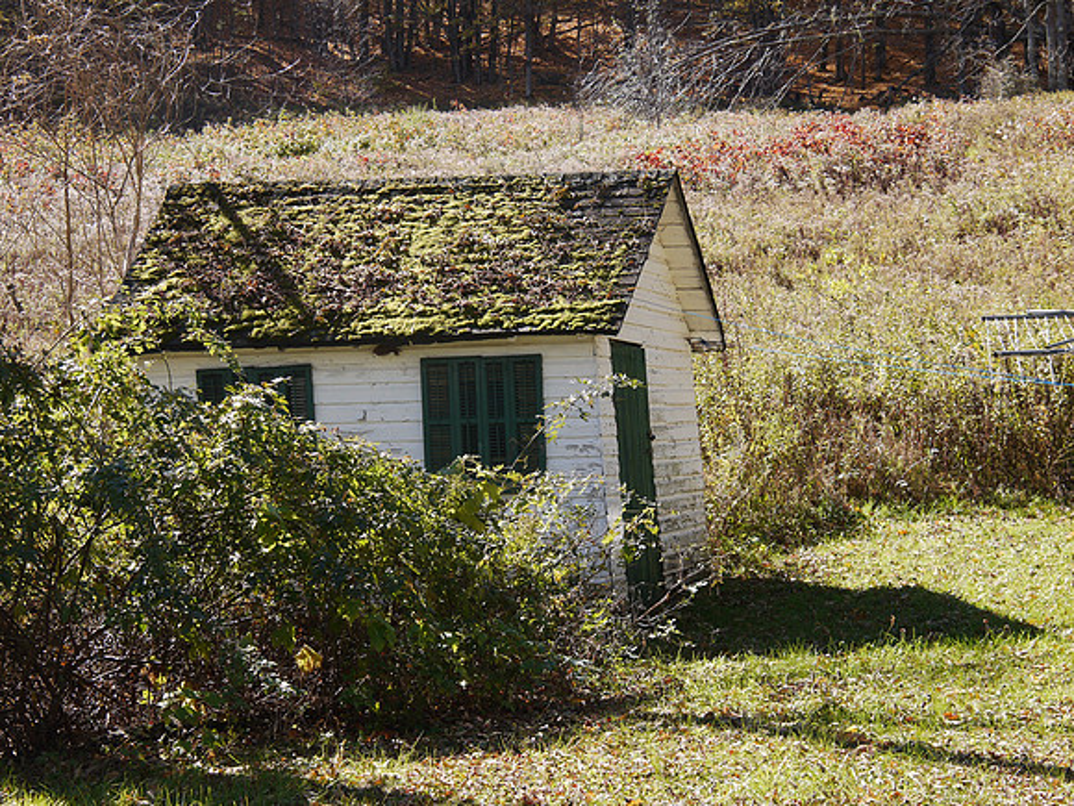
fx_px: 2606
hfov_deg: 23.3
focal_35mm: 84
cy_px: 403
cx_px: 537
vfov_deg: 17.6
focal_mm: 42
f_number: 5.6
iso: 100
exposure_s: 1/160
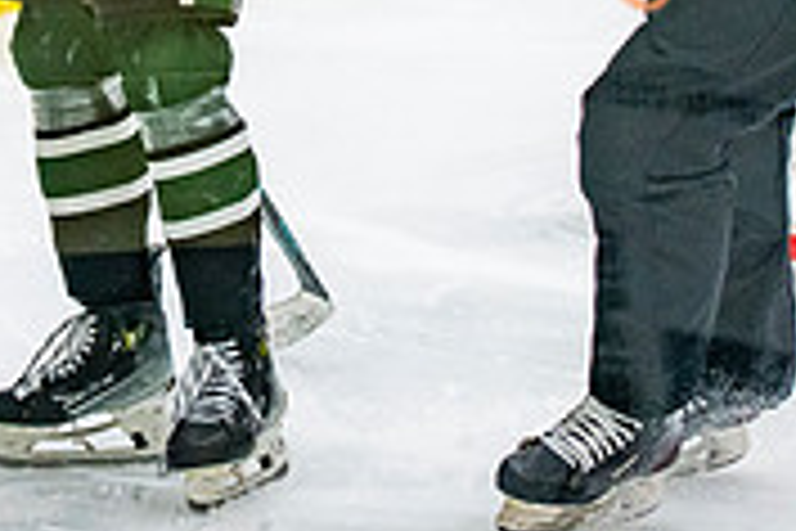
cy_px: -250
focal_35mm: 284
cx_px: 43
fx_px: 6279
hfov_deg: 7.2
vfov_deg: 4.8
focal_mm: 70
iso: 2000
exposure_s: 1/640
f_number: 3.2
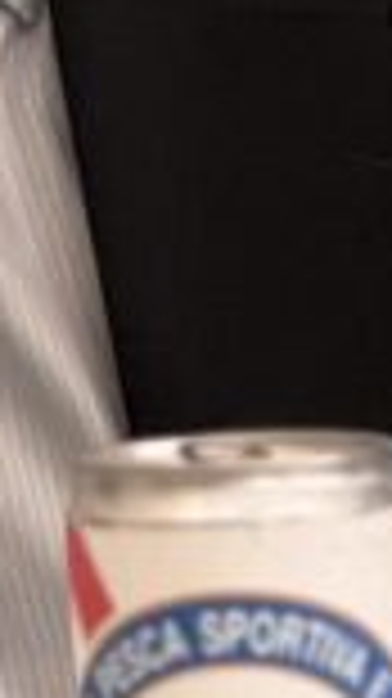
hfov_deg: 1.4
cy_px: -45
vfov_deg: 2.5
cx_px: -333
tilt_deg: -2.3
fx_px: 16010
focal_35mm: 865
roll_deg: +3.6
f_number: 2.8
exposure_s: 1/100
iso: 200
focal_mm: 15.66
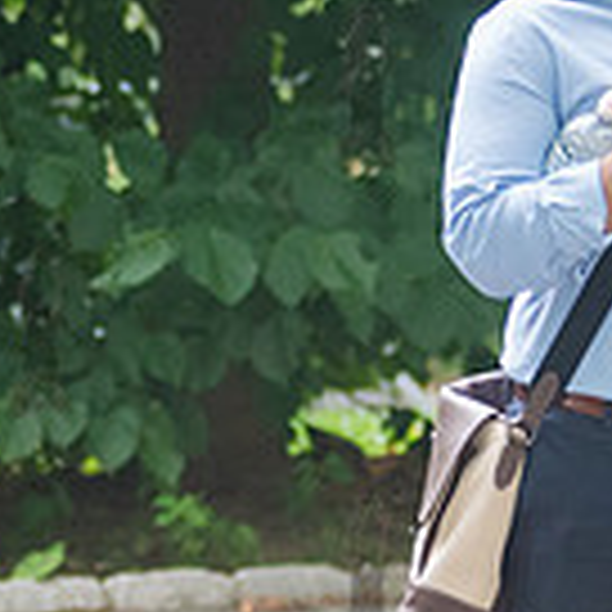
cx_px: 878
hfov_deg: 3.3
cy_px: 83
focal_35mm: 535
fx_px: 10701
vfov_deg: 3.3
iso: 1000
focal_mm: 92
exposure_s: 1/200
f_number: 3.5
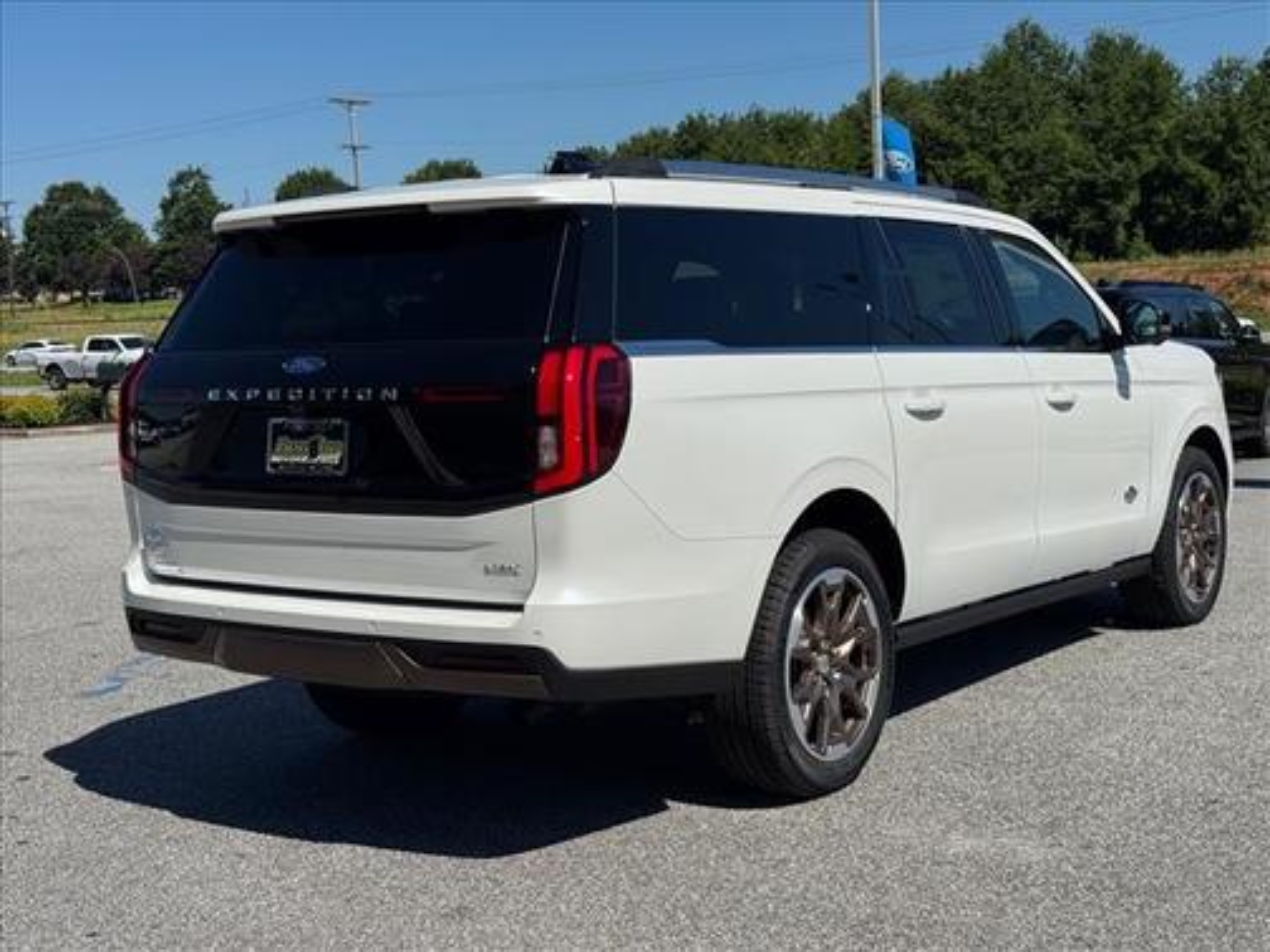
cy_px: 476
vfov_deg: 30.3
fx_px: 1761
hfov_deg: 39.7
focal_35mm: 48
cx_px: 635
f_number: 1.78
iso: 64
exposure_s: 1/9009
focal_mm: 6.76
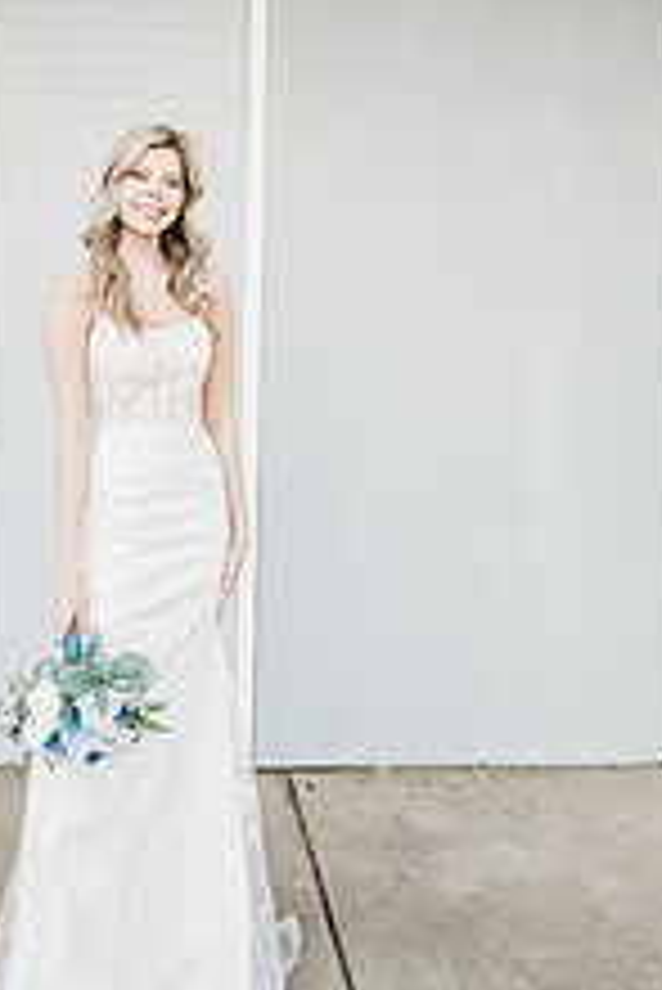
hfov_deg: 27.4
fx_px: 1349
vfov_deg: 38.9
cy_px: 207
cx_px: 212
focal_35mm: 49
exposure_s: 1/320
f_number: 2
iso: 100
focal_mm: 24
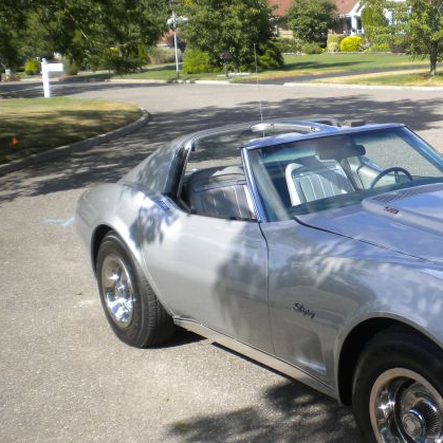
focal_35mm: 59
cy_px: 297
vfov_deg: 28.9
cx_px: 411
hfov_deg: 27.8
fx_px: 854
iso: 80
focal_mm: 6.3
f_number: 4.6
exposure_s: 1/332
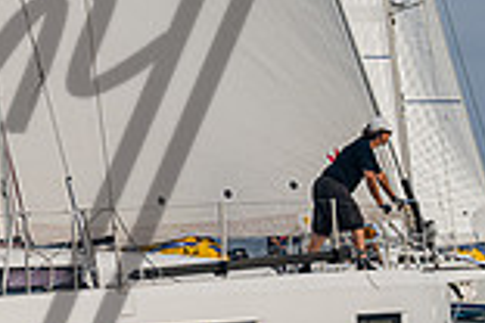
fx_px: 3651
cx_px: -186
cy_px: -60
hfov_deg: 7.5
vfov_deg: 5.1
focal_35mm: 271
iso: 400
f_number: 6.3
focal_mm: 61
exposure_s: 1/800
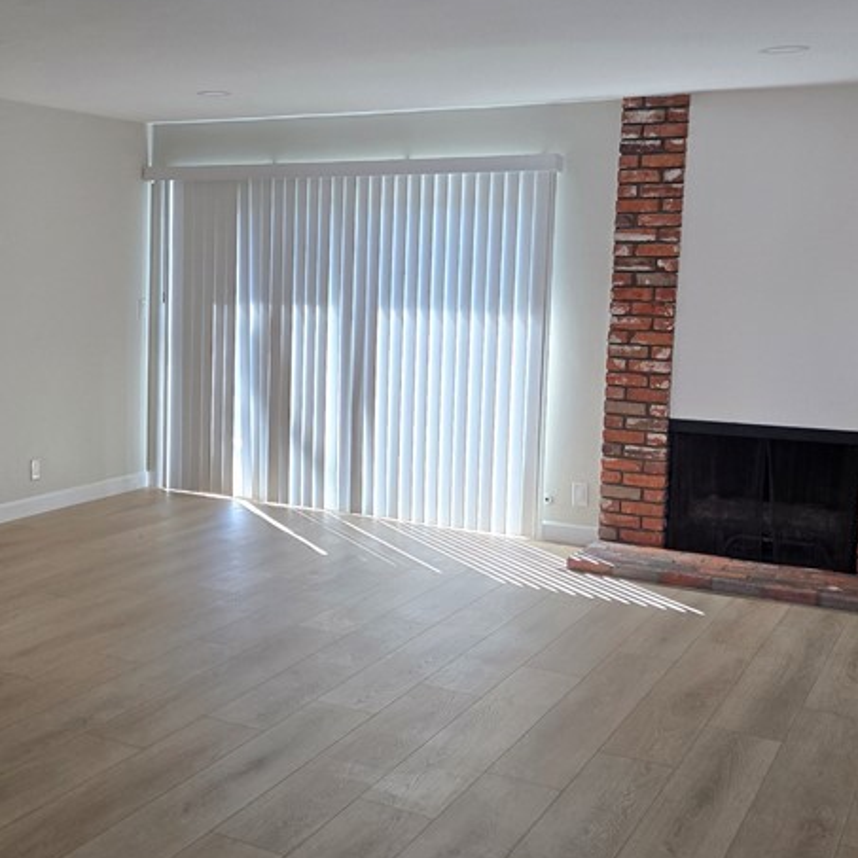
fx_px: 1290
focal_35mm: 46
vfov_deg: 36.8
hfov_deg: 35.3
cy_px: 426
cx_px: 136
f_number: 1.8
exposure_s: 1/180
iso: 100
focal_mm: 5.4
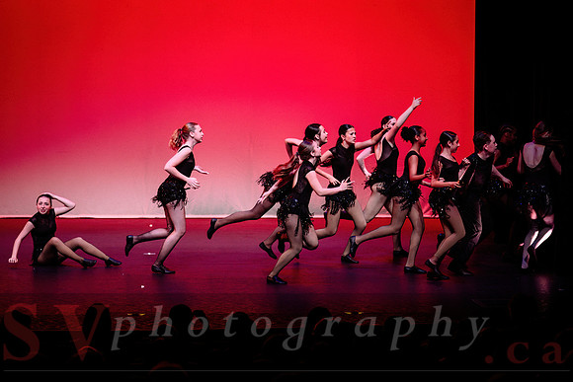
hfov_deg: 20.1
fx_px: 1613
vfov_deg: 13.5
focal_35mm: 101
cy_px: 177
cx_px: 312
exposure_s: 1/640
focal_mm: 92
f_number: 2.8
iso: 1250
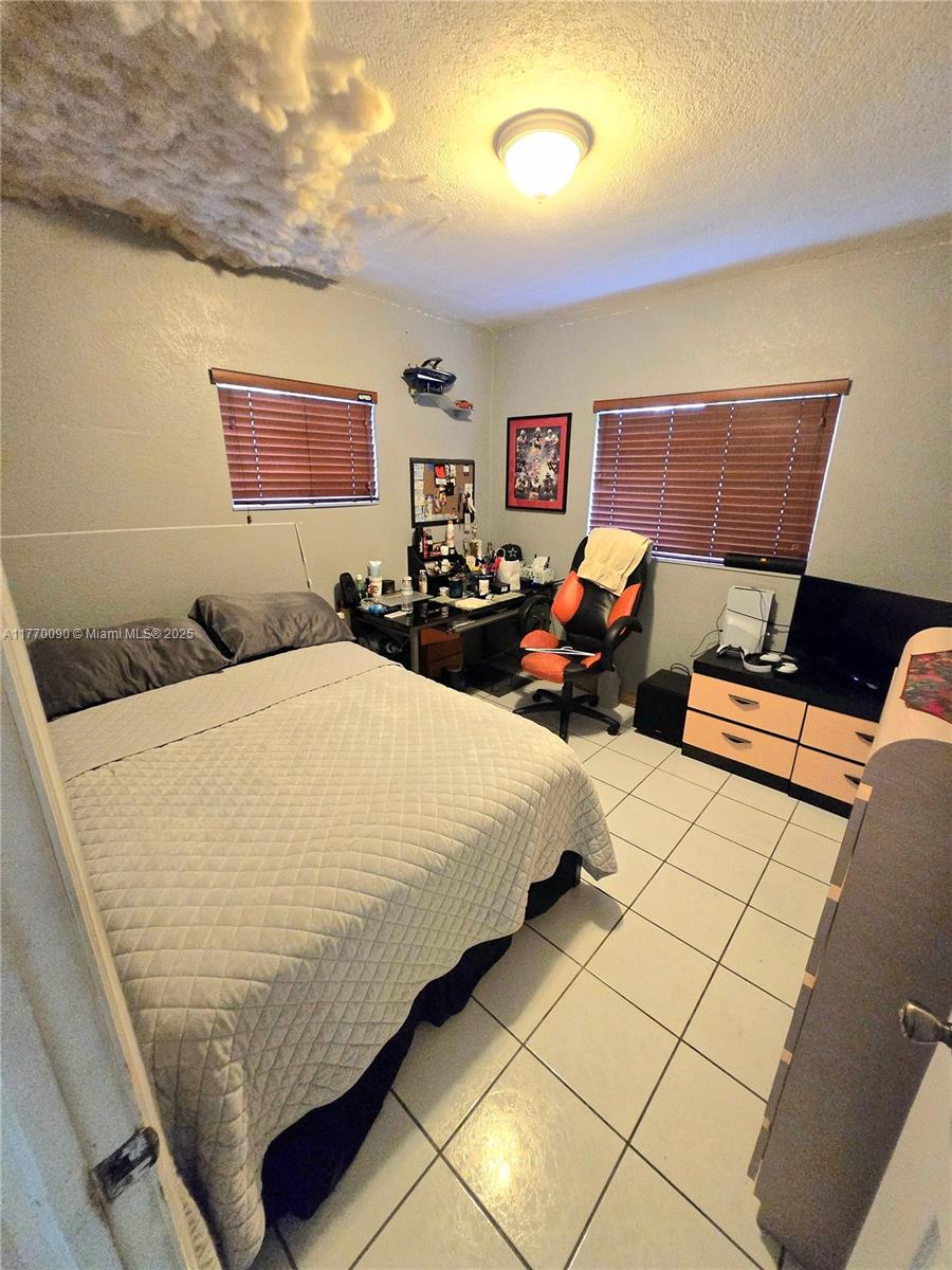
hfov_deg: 89.9
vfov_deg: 106.2
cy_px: 635
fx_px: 477
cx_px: 476
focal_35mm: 13
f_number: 2.2
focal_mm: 1.7
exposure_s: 1/60.2
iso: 640
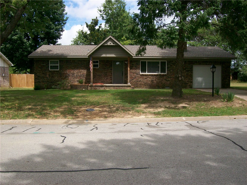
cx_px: 124
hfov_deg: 51.4
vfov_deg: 39.6
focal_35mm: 36
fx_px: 257
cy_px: 92
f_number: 4.8
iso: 80
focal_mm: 6
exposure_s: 1/540
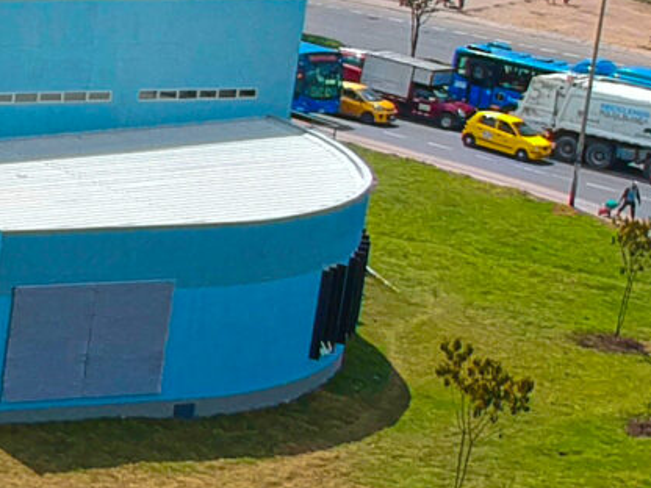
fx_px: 2896
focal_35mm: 154
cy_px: 141
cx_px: -840
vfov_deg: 9.6
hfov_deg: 11.1
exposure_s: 1/1250
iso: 100
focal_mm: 4.49
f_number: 2.6
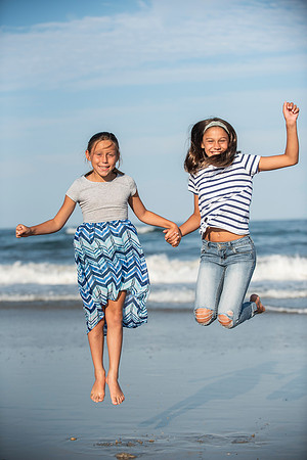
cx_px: 154
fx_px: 1049
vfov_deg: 24.8
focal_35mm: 82
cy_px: 230
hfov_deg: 16.7
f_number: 3.5
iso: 250
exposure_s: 1/4000
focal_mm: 82
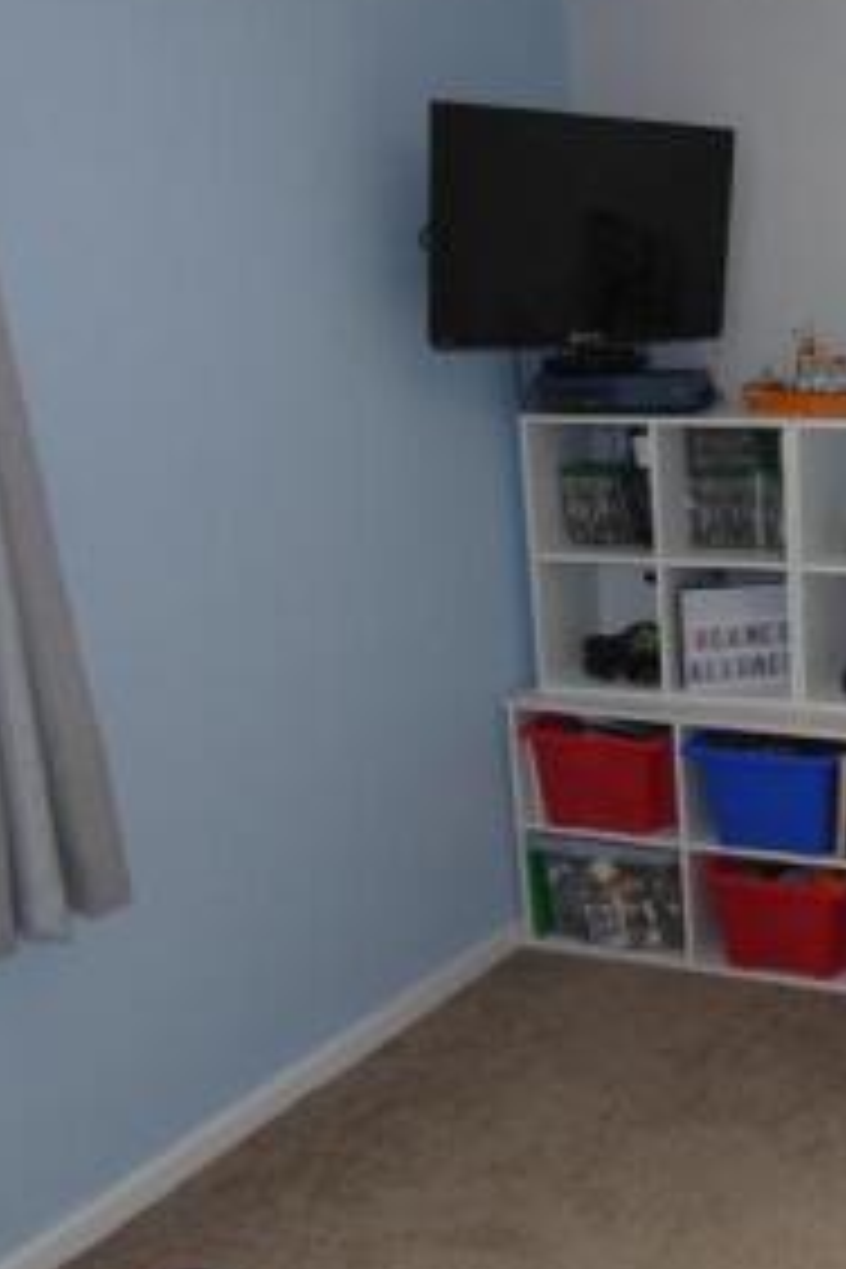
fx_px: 1516
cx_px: 938
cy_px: 700
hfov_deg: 28.3
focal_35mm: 43
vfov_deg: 45.4
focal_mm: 3.6
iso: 80
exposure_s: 1/60
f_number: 2.8
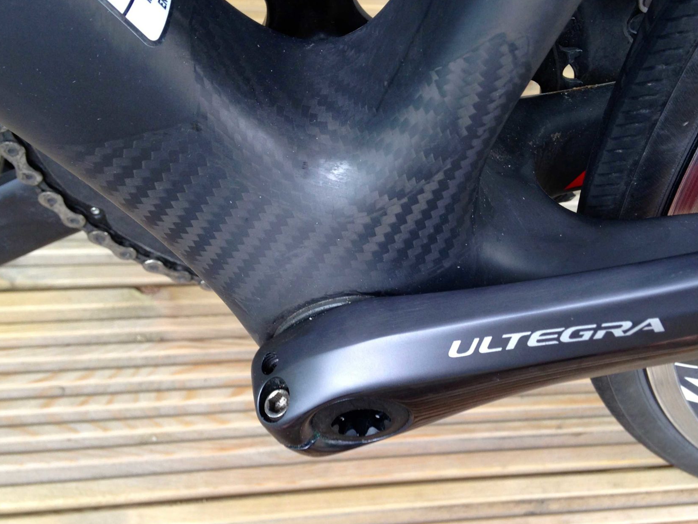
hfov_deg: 45.8
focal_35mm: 41
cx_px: 363
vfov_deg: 35.1
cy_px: 276
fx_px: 827
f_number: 2.4
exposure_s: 1/40
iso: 64
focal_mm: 4.13
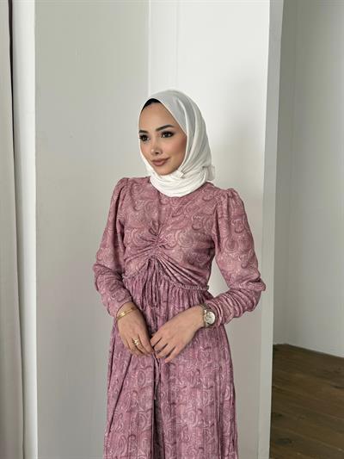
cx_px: 172
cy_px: 230
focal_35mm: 24
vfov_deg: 71.6
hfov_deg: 56.8
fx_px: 318
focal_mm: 6.76
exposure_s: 1/521
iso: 80
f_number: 1.78
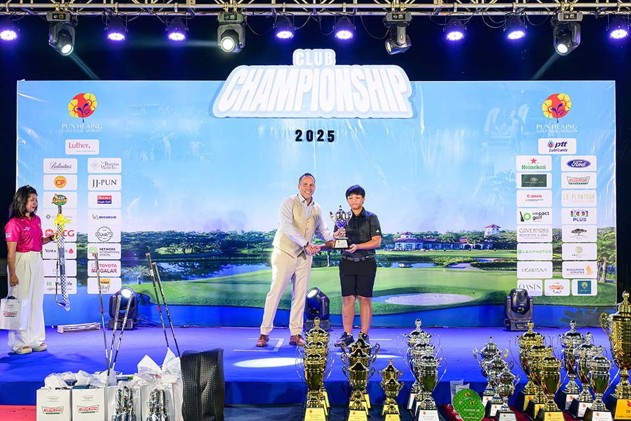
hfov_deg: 55.1
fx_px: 605
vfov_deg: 38.4
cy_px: 210
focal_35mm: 34
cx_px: 316
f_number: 6.3
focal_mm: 34.5
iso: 2200
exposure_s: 1/250
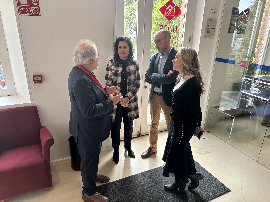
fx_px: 187
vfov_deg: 56.8
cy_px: 101
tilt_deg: -20.9
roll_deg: -1.3
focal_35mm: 24
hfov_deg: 71.6
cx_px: 135
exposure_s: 1/100
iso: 125
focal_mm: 6.86
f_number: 1.78
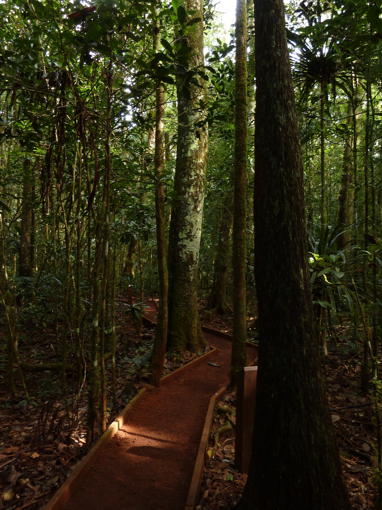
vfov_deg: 69.4
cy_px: 255
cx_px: 191
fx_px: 368
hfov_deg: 54.9
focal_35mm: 25
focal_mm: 4.1
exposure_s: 1/4
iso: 80
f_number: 3.3
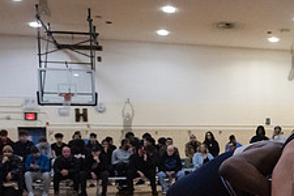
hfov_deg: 30.1
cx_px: 295
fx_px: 506
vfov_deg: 21.3
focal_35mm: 62
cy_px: 184
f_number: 3.2
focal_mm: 24
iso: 8000
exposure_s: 1/400
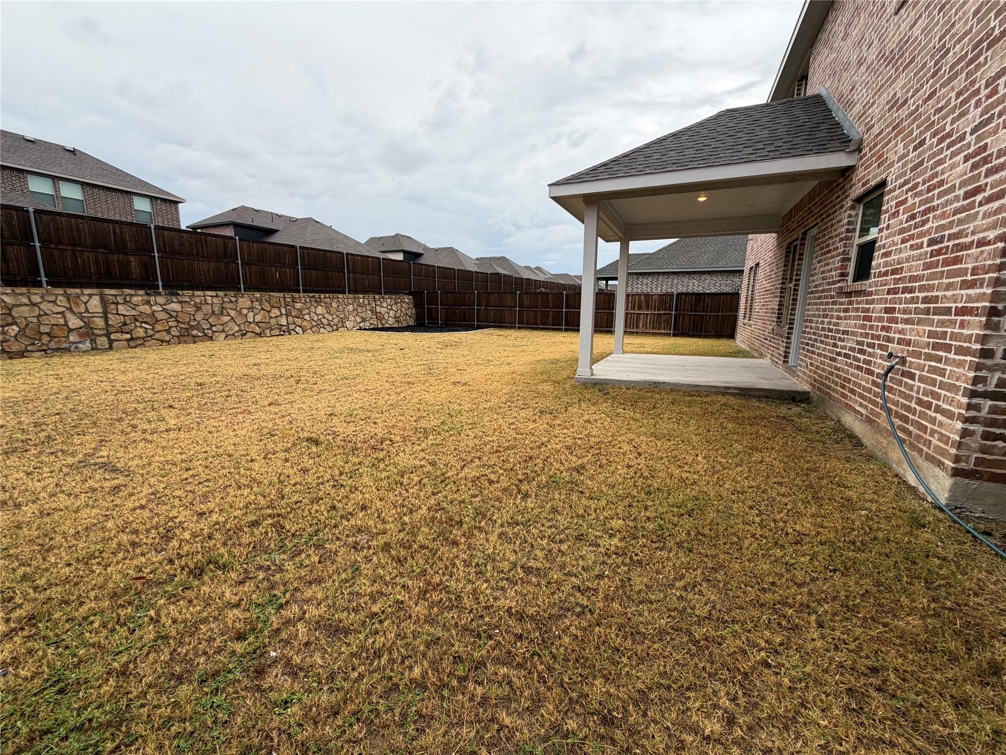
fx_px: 407
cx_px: 503
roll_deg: -0.3
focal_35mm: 14
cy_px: 378
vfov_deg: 85.7
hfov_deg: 102.1
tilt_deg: -10.5
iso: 64
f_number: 2.2
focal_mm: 2.22
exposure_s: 1/502
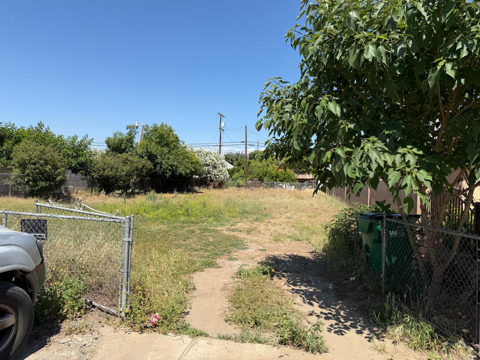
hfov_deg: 71.6
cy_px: 180
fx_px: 333
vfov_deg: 56.8
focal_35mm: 24
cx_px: 240
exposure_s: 1/4405
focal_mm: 6.76
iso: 80
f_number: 1.78
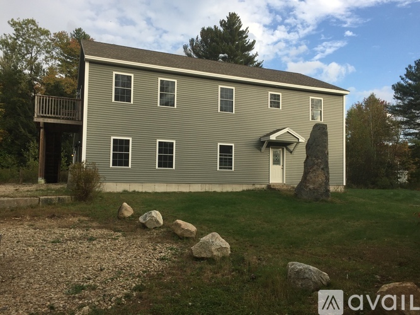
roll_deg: -2.3
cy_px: 158
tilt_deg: +3.8
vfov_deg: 48.2
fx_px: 352
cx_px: 210
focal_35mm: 29
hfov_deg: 61.7
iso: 32
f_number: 2.2
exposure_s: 1/898
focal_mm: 4.15
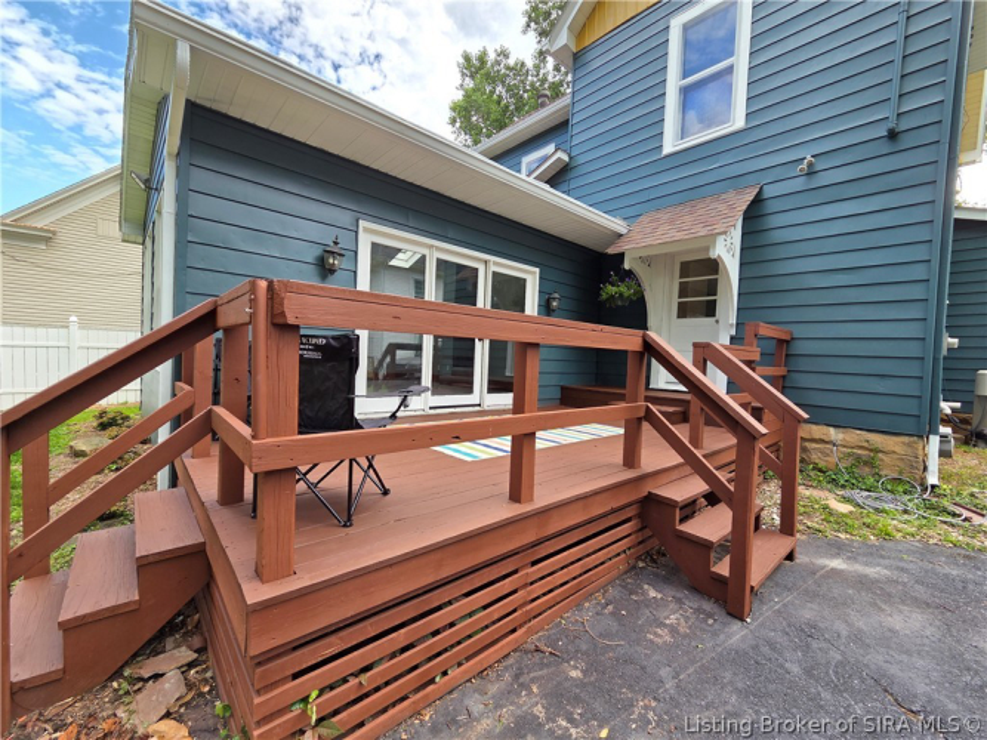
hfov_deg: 106.2
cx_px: 494
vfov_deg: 89.9
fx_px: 371
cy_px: 370
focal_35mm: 13
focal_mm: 2.2
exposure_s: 1/350
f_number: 2.2
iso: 50
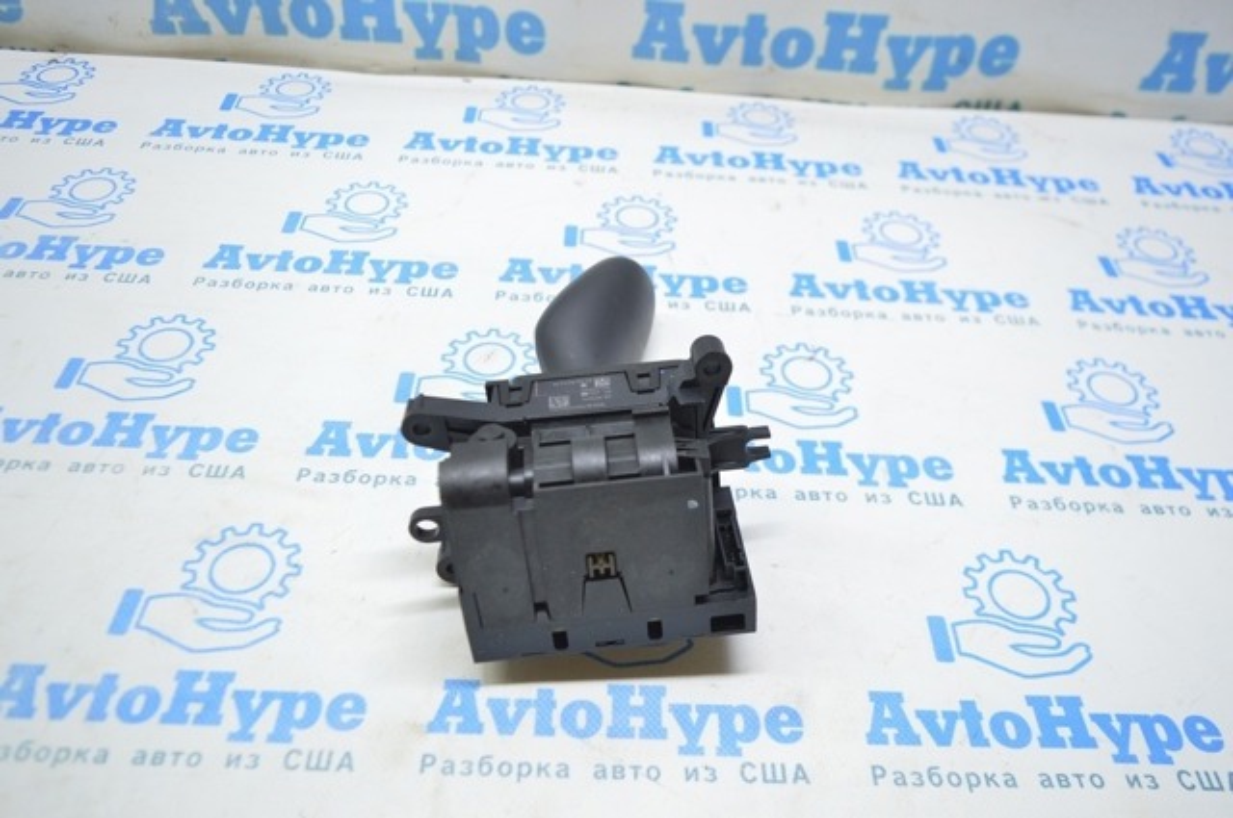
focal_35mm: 30
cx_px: 616
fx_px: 1026
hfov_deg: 62.0
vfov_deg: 43.5
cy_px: 409
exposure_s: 1/40
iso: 400
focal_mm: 20
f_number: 3.5
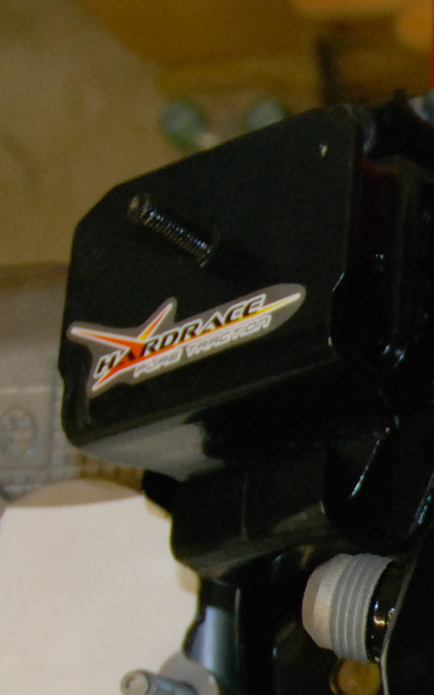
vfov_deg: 20.4
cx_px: 955
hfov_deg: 11.4
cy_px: 608
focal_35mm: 100
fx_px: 1892
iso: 640
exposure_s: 1/60
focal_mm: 18
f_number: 4.5
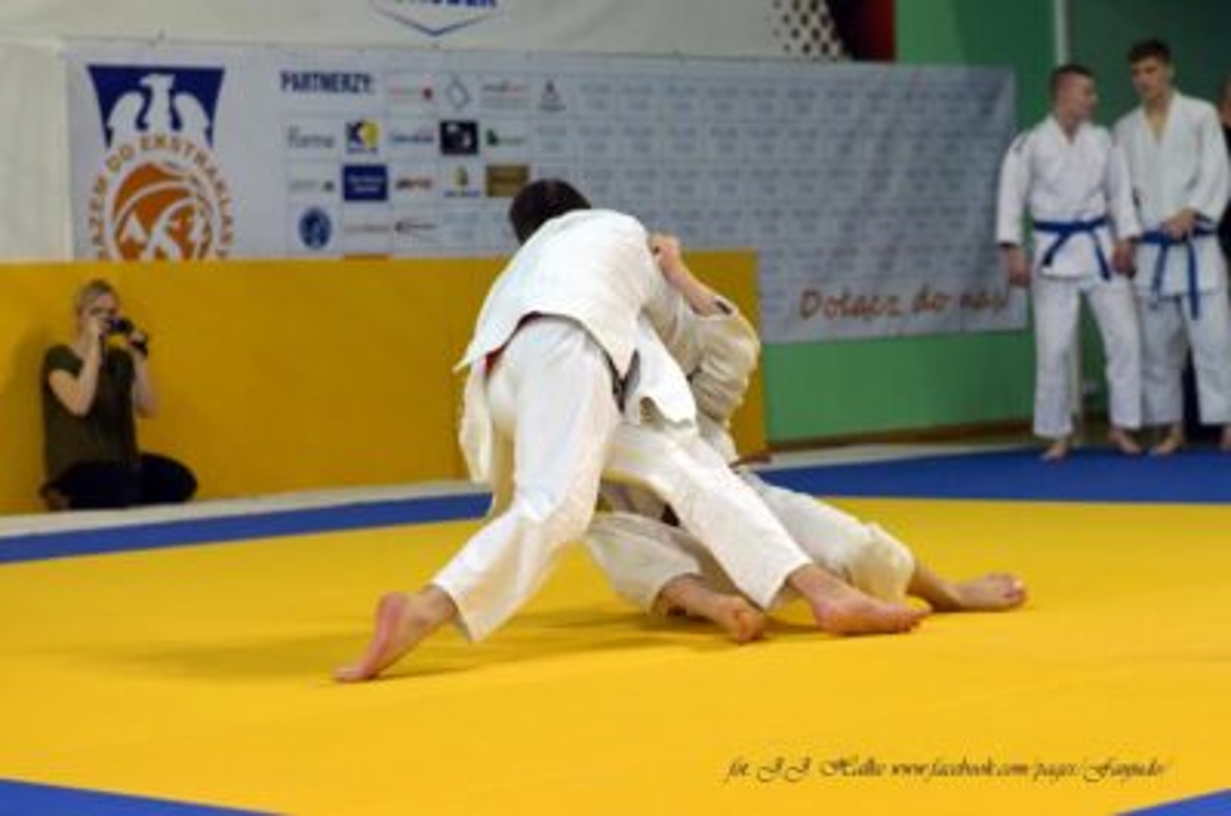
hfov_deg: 27.0
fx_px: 2559
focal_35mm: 75
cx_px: 616
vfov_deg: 18.1
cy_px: 408
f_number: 2.5
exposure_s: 1/800
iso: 800
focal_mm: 50
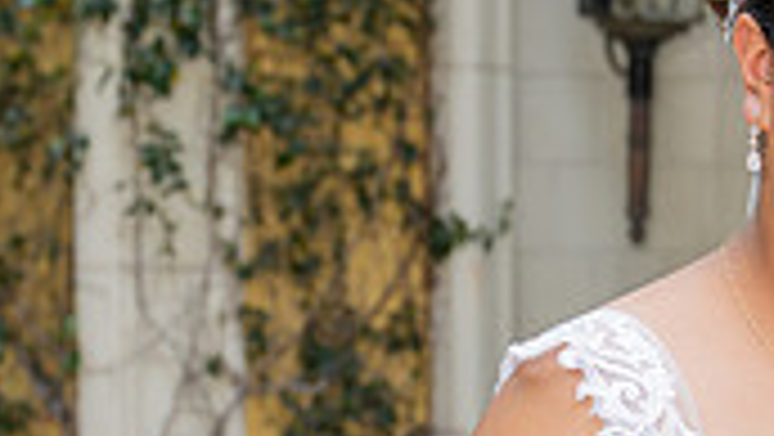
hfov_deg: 8.1
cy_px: 601
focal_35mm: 263
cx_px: 916
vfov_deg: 4.6
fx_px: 5401
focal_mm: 60
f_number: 5
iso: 200
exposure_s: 1/200
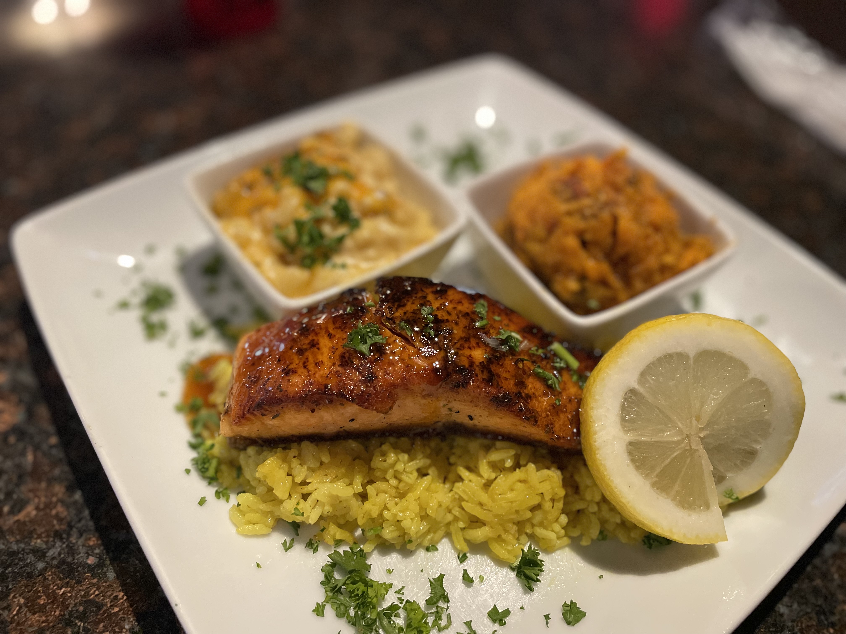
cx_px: 423
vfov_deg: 53.1
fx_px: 635
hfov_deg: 67.3
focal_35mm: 26
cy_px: 317
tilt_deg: -49.8
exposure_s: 1/60
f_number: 1.6
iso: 500
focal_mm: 4.2
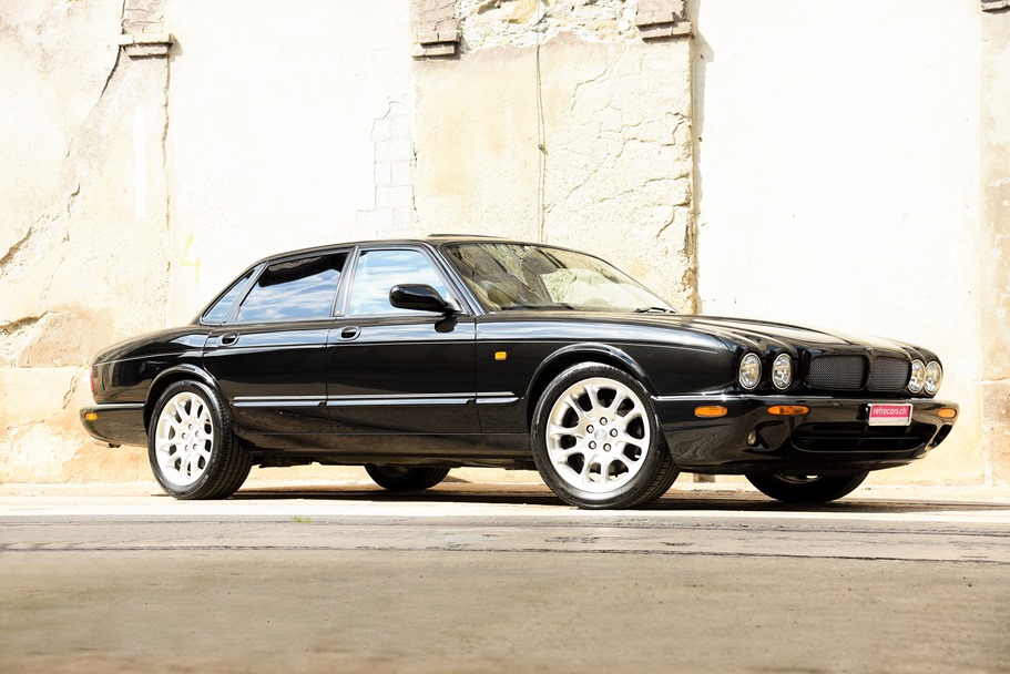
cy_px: 337
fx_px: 1852
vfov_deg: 20.6
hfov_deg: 30.5
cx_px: 505
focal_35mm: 66
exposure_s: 1/160
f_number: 7.1
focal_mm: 66
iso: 200
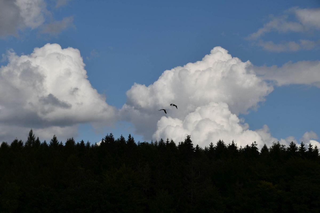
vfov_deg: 10.2
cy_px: 106
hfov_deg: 15.2
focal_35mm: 135
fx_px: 1200
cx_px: 160
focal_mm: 90
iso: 100
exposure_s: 1/500
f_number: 11
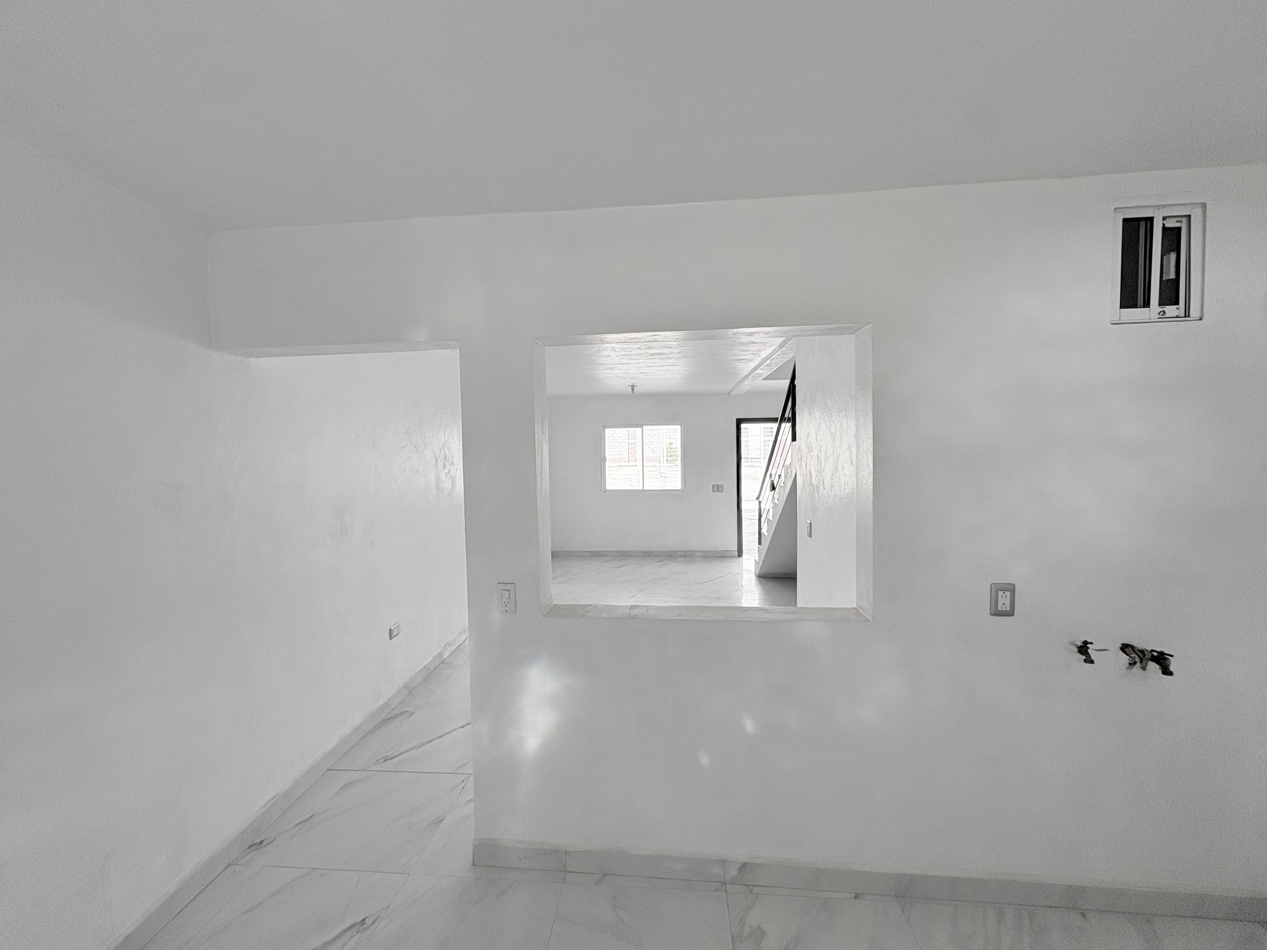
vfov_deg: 85.7
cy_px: 475
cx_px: 634
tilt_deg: -2.3
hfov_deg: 102.1
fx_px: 512
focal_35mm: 14
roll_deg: +1.7
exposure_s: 1/124
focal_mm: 2.22
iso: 64
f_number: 2.2
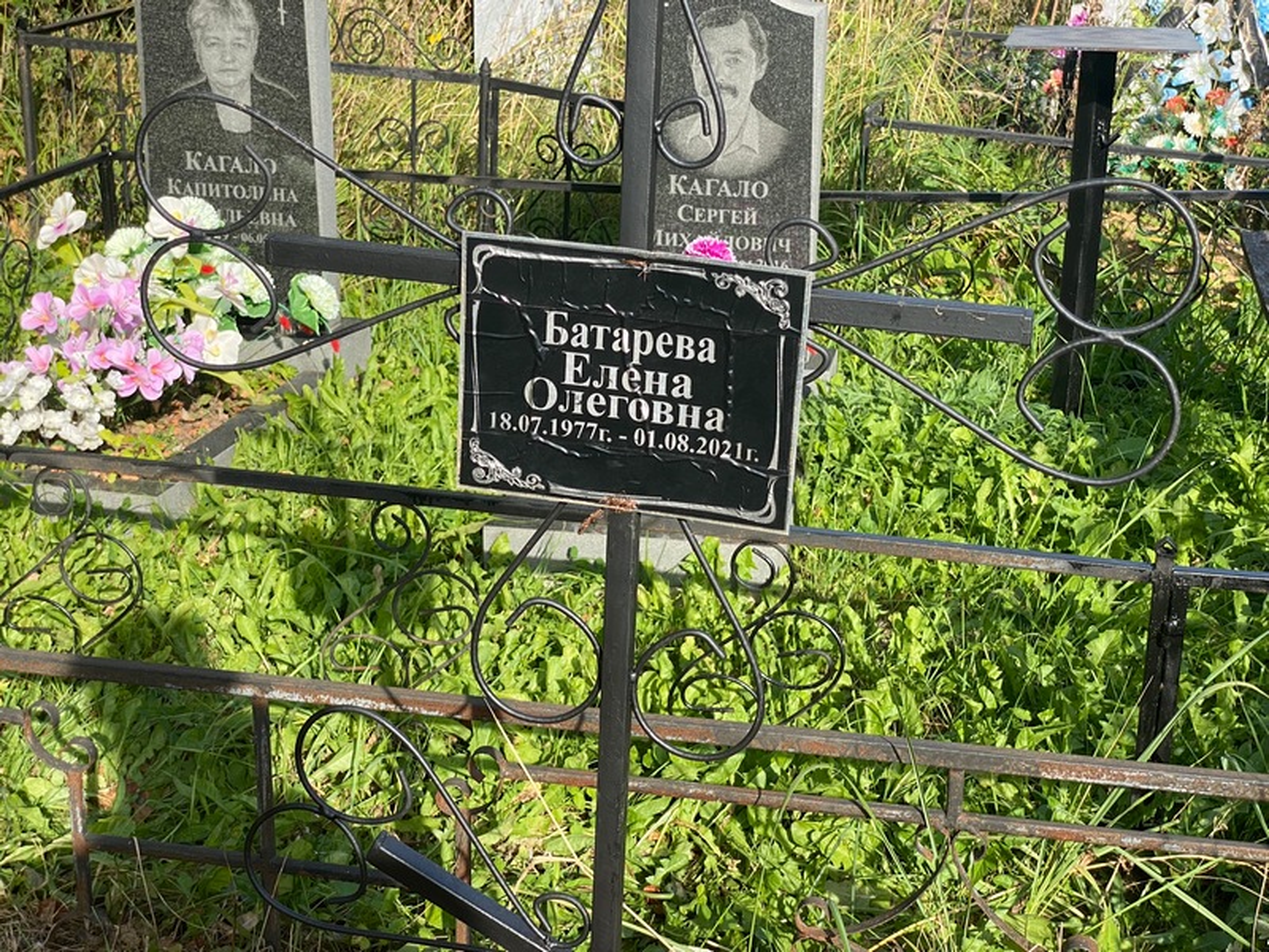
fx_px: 1906
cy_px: 476
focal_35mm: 52
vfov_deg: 28.0
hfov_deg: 36.8
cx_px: 634
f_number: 2
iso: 20
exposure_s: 1/521
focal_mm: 6
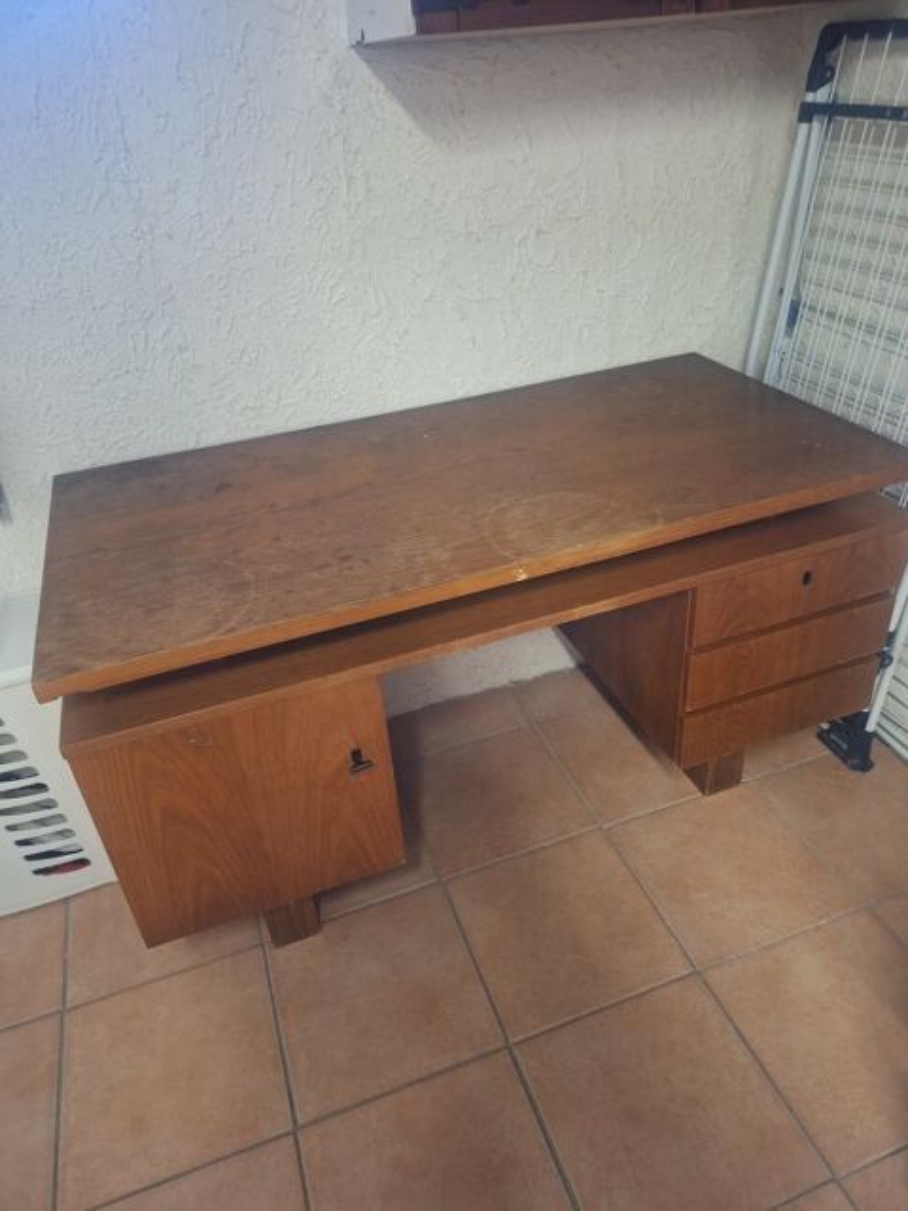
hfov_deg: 58.9
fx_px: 804
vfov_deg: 73.9
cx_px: 454
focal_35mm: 23
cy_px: 606
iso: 320
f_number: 1.8
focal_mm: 5.54
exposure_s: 1/20
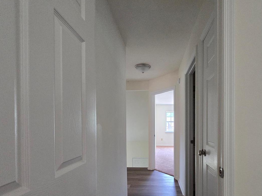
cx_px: 148
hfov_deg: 87.3
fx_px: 136
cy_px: 125
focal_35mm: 18
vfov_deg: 70.2
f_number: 2.2
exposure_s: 1/100
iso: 320
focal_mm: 2.2
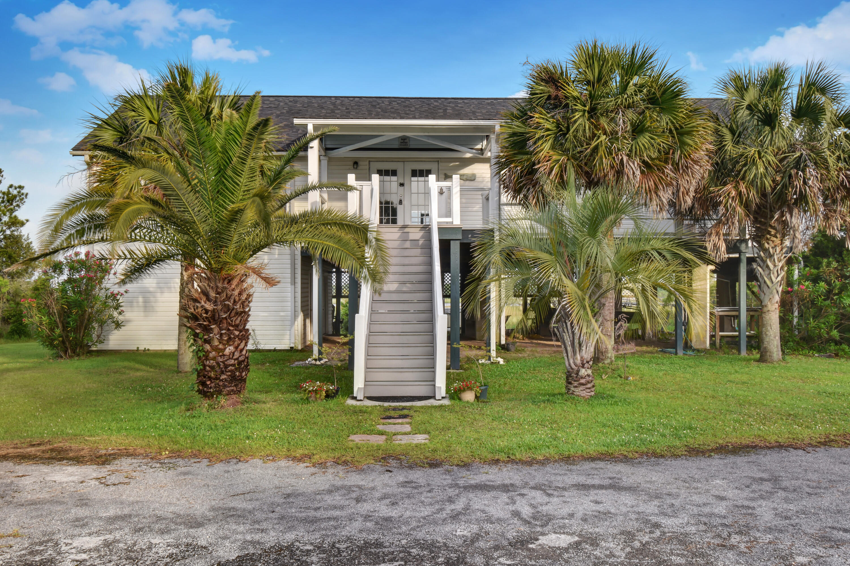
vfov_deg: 43.6
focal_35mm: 30
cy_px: 283
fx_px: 708
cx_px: 425
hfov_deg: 61.9
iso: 100
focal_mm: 20
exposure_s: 1/13
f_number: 22
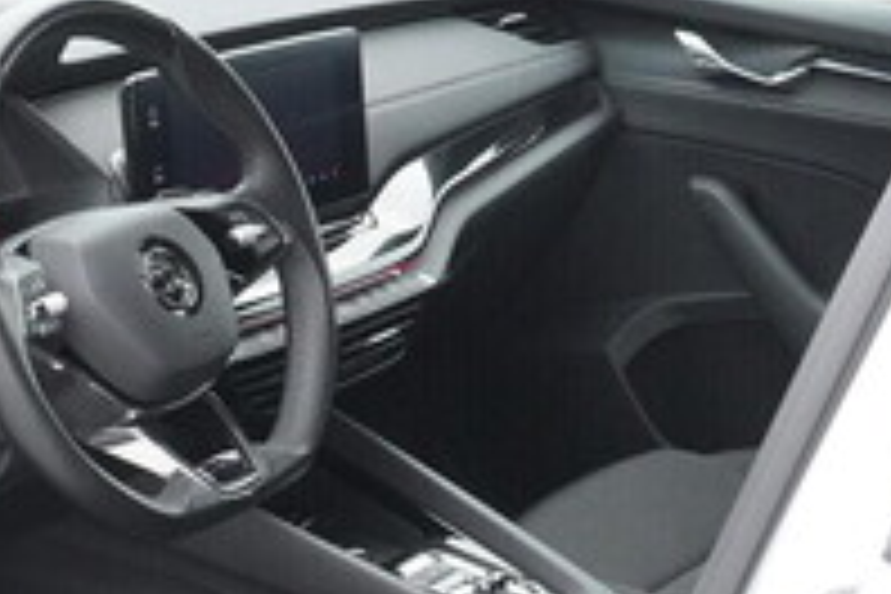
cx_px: 108
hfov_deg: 20.1
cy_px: 612
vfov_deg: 13.5
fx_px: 2475
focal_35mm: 100
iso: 3200
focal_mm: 24
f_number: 6.3
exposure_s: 1/125
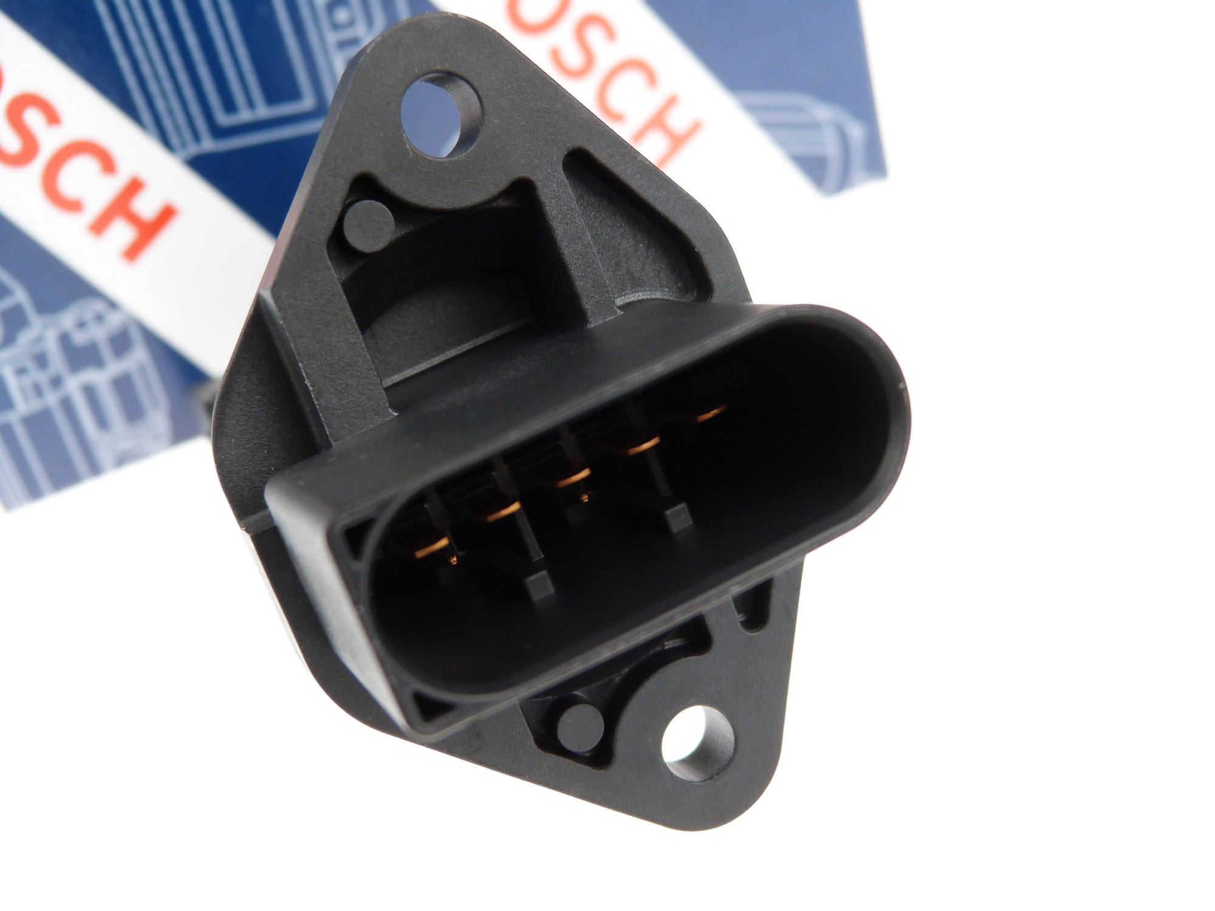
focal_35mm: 52
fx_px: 1825
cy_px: 456
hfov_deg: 36.8
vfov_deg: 28.0
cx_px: 608
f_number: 3.2
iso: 160
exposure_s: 1/60
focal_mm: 9.2
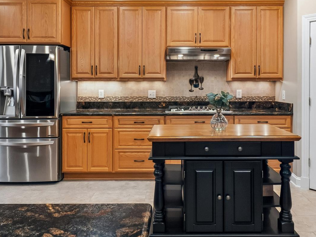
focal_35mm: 28
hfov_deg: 63.4
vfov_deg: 49.4
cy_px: 95
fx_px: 256
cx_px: 170
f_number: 5.6
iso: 400
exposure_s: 1/30
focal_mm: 10
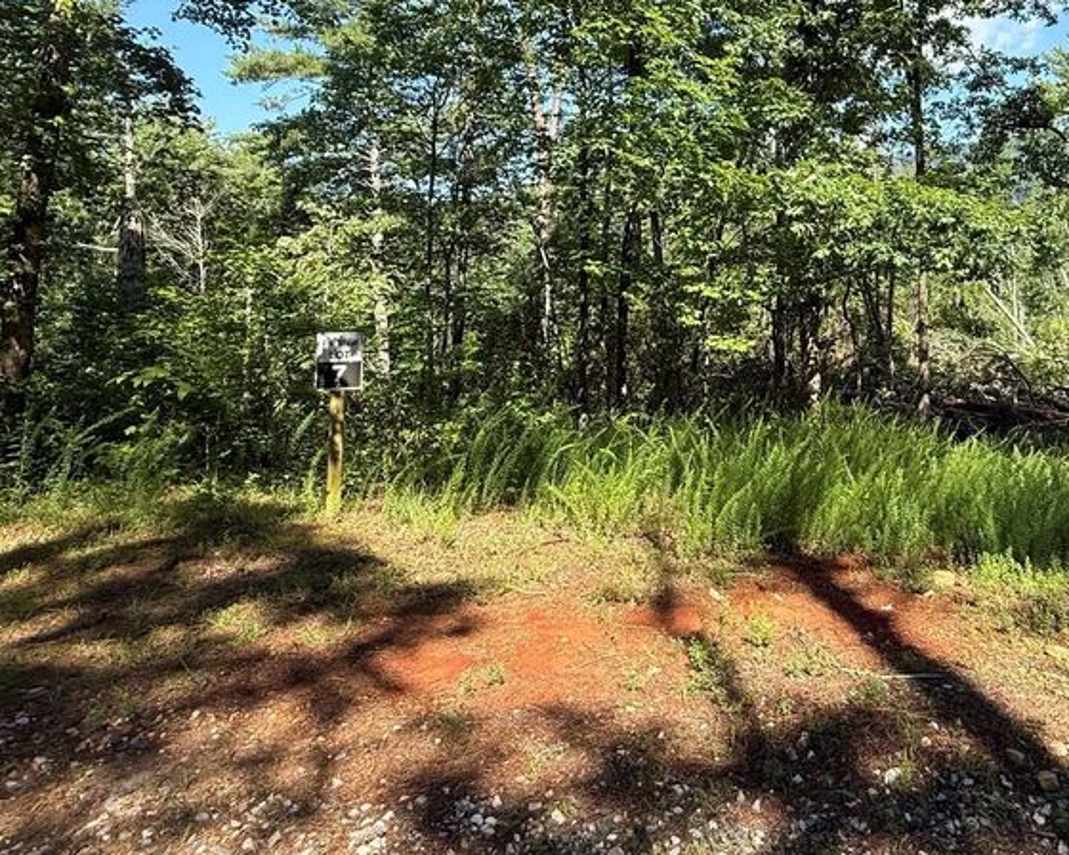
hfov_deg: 65.8
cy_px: 235
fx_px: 791
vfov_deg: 54.6
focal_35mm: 25
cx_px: 735
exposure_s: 1/522
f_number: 2.2
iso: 50
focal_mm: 2.22
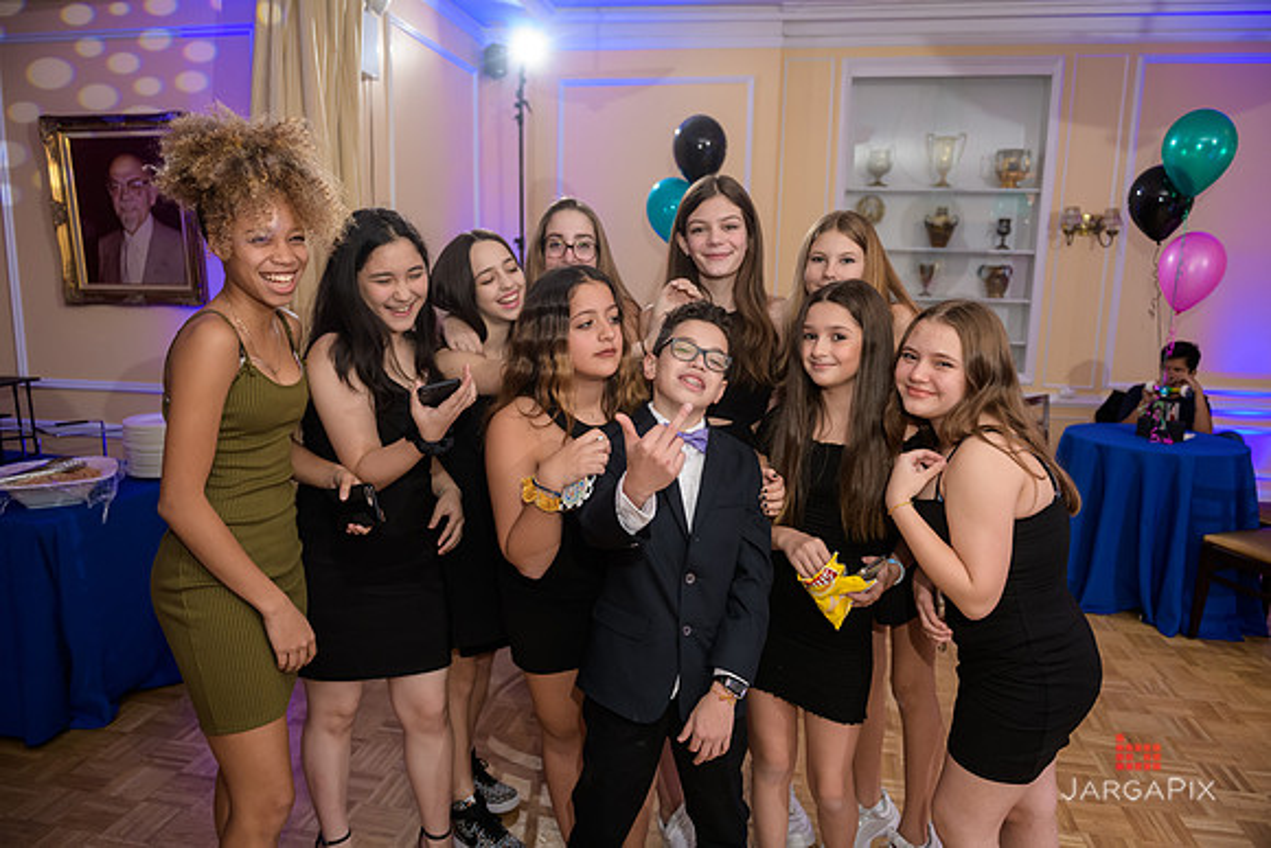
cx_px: 636
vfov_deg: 53.2
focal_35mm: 24
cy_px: 424
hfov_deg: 73.7
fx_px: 847
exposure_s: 1/125
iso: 1250
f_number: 3.2
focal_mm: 24
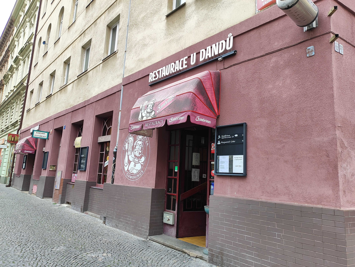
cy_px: 134
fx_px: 246
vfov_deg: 56.8
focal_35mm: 24
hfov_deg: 71.6
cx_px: 178
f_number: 1.89
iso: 60
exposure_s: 1/100
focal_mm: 5.89
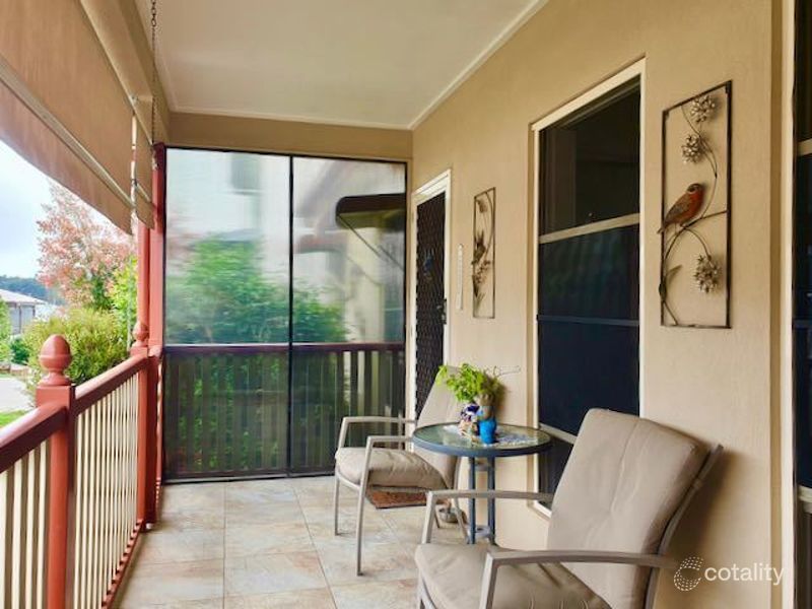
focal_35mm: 26
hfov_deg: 67.3
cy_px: 304
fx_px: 610
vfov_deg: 53.1
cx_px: 406
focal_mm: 4.32
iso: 50
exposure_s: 1/126
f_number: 2.4
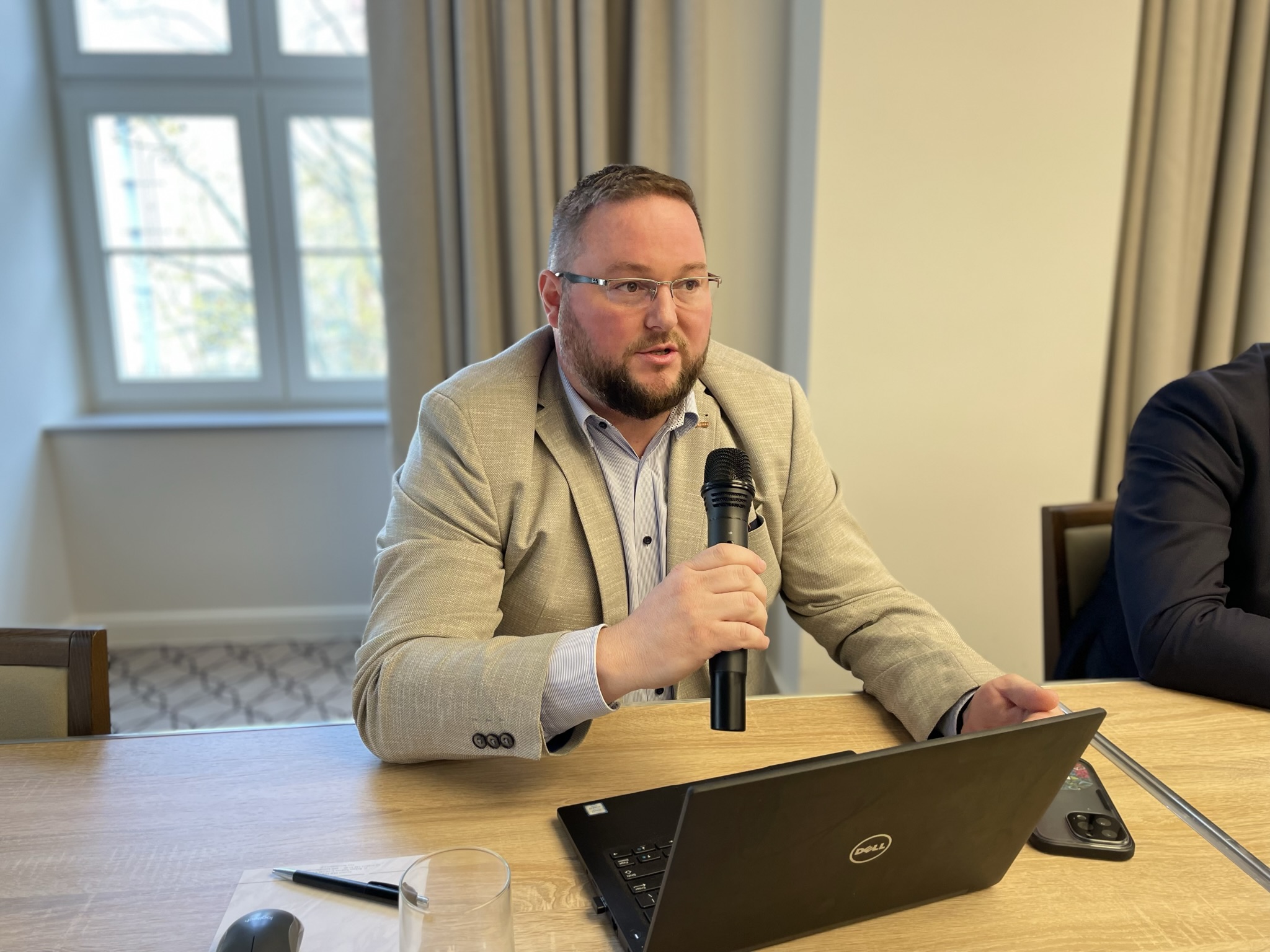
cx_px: 635
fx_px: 954
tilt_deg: -11.9
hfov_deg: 67.3
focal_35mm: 26
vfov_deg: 53.1
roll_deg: +0.6
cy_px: 476
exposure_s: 1/120
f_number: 1.6
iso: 80
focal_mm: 4.2
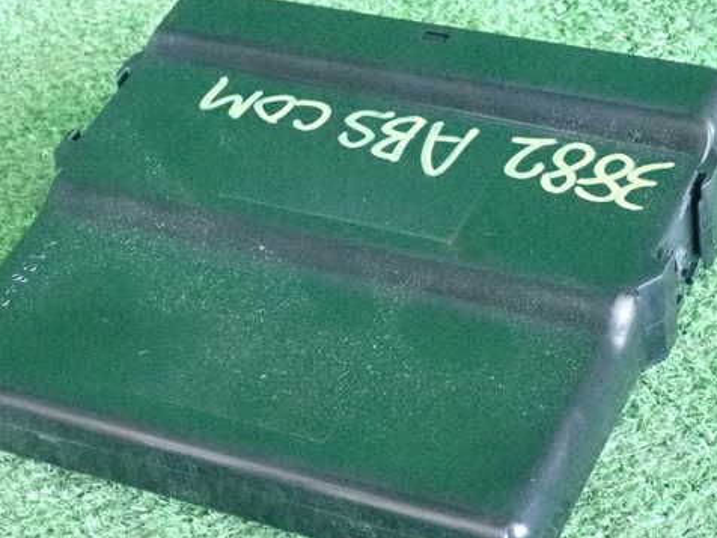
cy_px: 288
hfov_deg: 20.2
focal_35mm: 97
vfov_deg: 15.2
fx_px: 2009
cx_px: 331
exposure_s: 1/125
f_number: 4.1
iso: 6400
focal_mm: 13.65
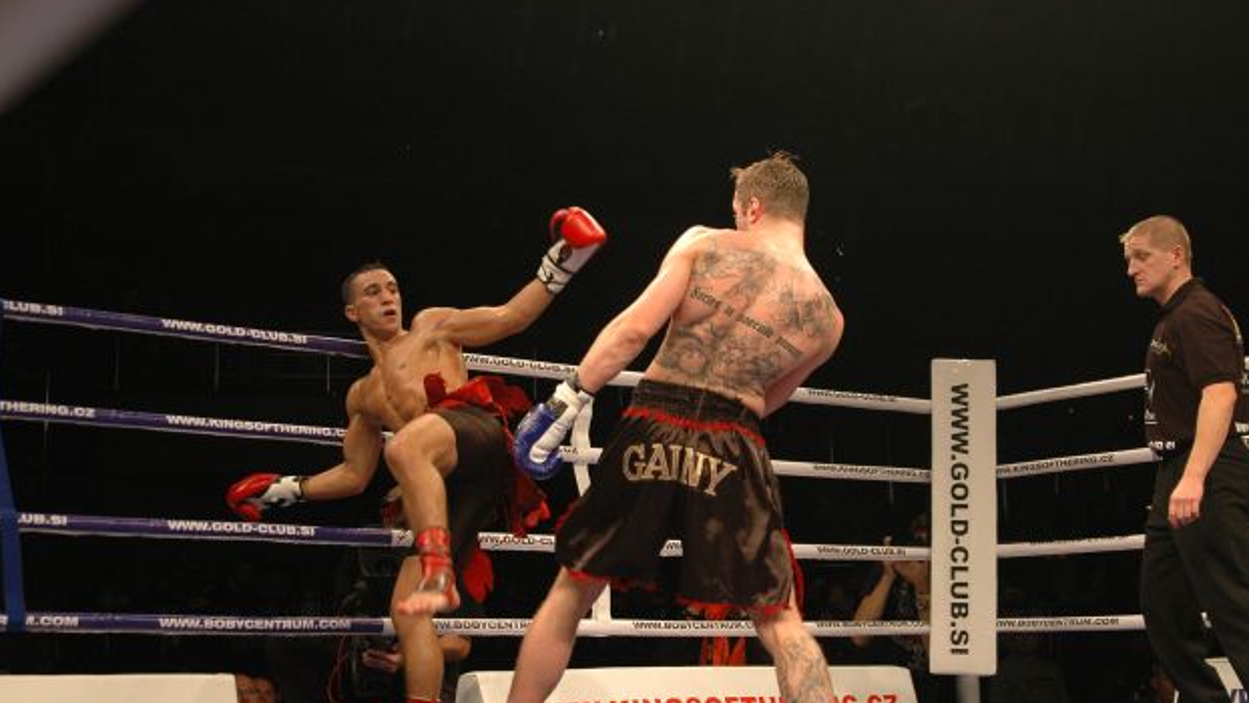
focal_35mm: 51
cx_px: 629
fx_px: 1689
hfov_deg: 40.6
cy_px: 372
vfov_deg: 23.5
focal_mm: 32
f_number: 2.8
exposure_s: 1/500
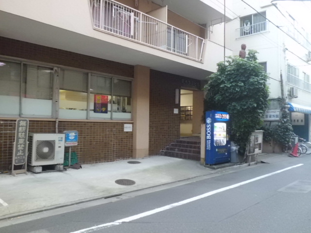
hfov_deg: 58.4
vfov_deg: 45.4
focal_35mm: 31
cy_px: 116
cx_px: 156
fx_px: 279
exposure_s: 1/60
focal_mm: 5.5
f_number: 2.9
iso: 400
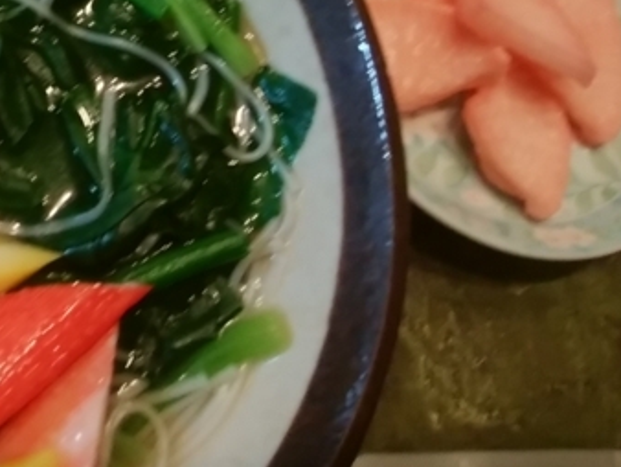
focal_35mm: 52
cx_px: -79
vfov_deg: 25.5
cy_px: -77
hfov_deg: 32.0
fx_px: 934
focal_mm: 3
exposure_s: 1/25
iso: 160
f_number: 2
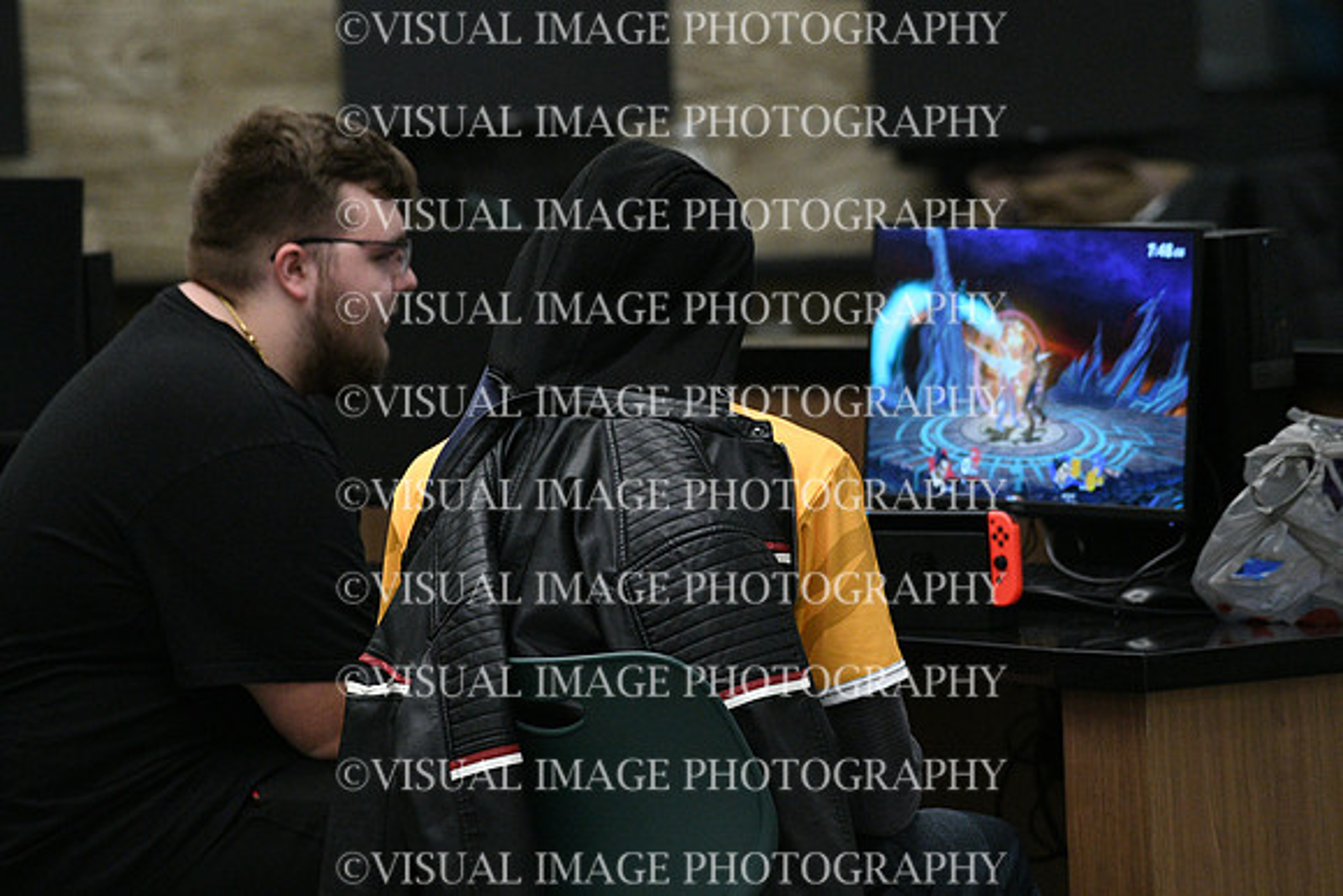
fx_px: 9701
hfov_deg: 7.9
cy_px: 448
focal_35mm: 260
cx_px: 672
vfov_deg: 5.3
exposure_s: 1/200
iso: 10000
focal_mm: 260
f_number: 5.6
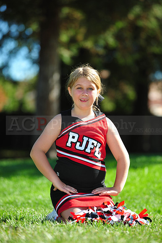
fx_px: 1352
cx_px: 81
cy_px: 122
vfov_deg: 10.3
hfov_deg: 6.9
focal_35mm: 200
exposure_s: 1/1250
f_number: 4.5
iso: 400
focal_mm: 200
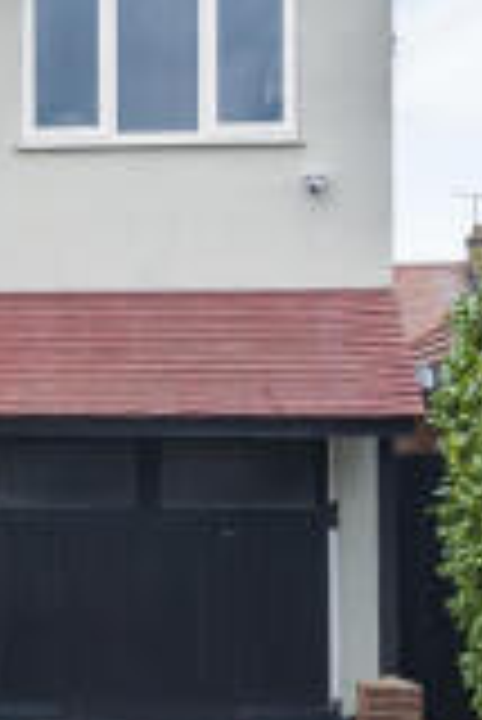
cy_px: 205
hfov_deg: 11.9
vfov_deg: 18.5
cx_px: -243
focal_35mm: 110
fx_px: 2204
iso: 100
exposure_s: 1/160
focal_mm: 37
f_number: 8
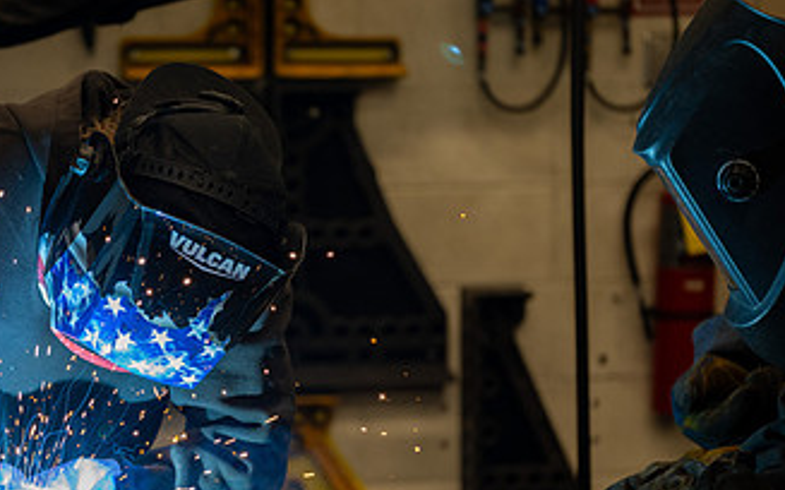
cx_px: 238
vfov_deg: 12.4
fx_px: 2245
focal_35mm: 105
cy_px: 323
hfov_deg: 19.7
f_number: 2.8
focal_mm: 58
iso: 640
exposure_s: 1/400
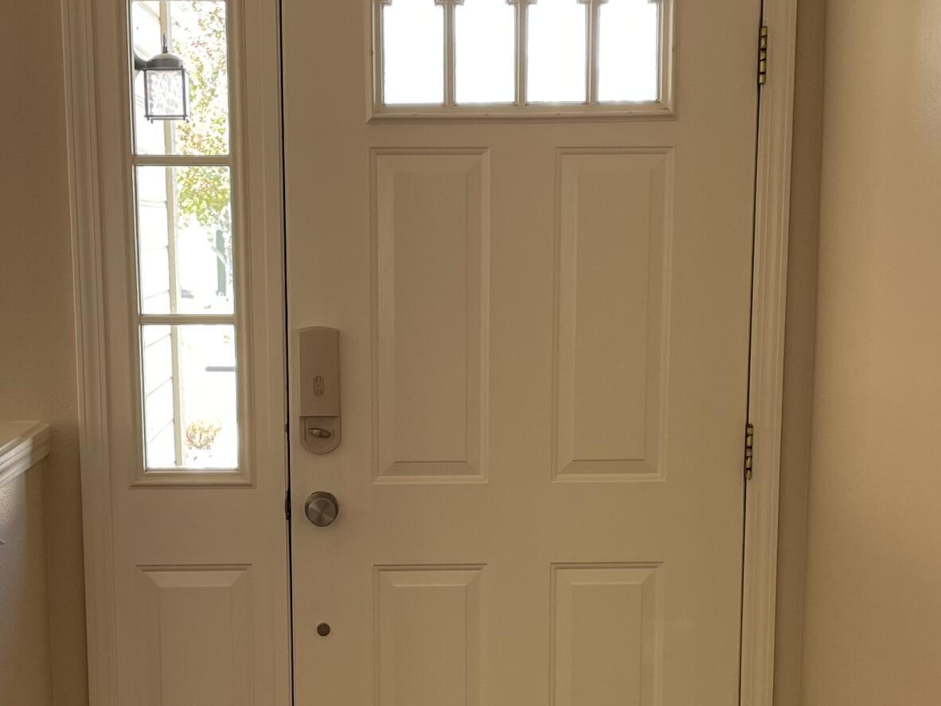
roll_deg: +0.3
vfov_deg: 22.0
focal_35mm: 66
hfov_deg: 29.4
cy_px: 551
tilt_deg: -10.6
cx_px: 417
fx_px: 1794
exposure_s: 1/121
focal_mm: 4.2
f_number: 1.6
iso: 80
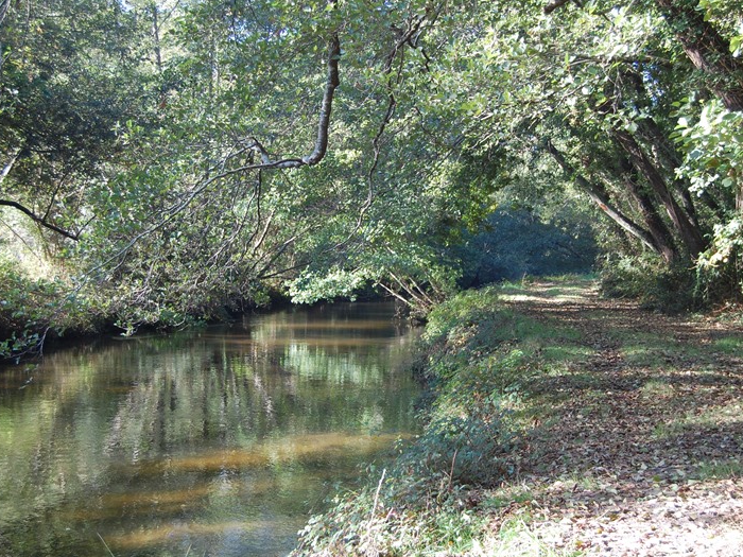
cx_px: 411
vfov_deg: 26.1
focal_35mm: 56
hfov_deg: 34.3
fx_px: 1202
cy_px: 280
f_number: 5
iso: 400
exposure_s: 1/100
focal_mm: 34
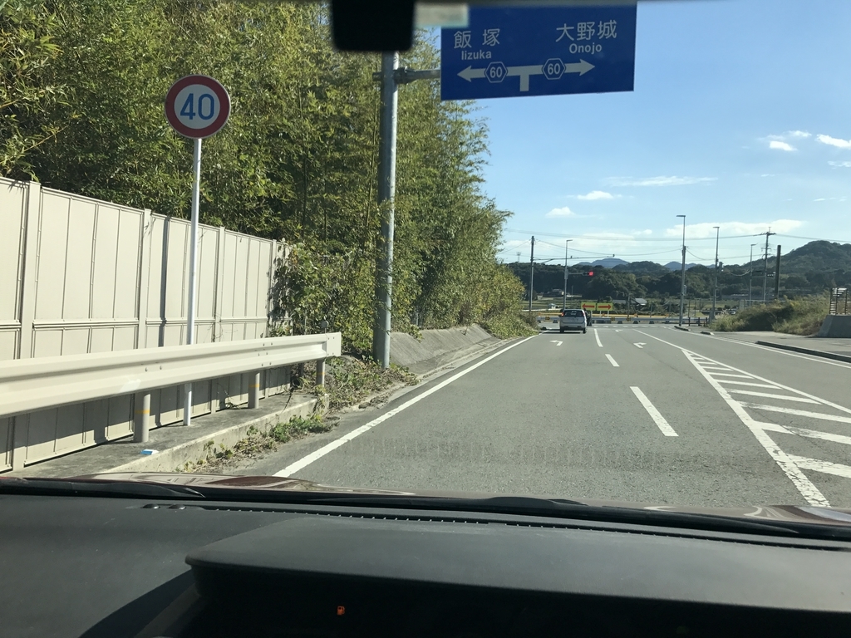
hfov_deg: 63.4
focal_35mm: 28
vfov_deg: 49.7
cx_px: 426
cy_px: 319
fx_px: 688
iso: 20
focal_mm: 3.99
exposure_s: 1/2398
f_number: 1.8
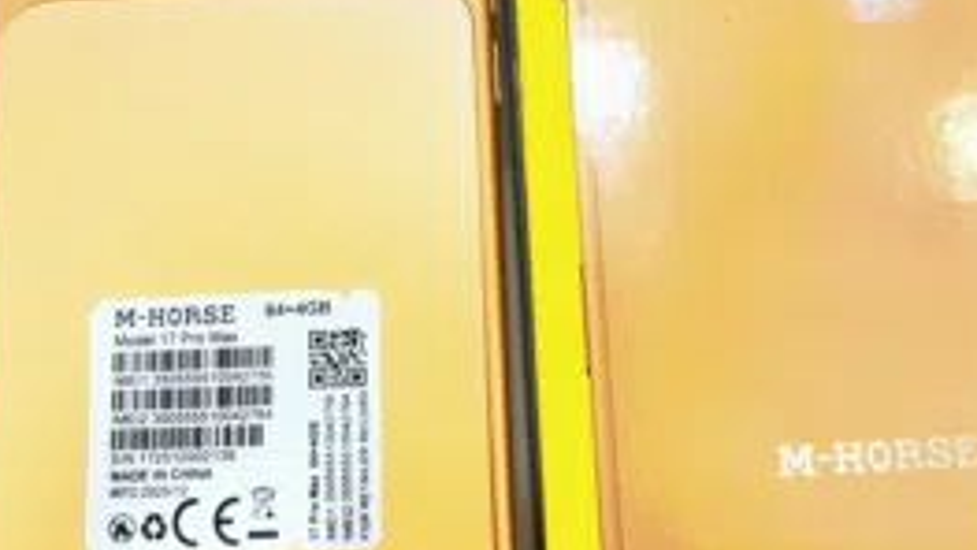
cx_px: 509
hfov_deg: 47.3
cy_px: 111
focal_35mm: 43
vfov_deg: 27.2
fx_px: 1114
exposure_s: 1/100
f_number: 1.5
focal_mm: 5.7
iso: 40
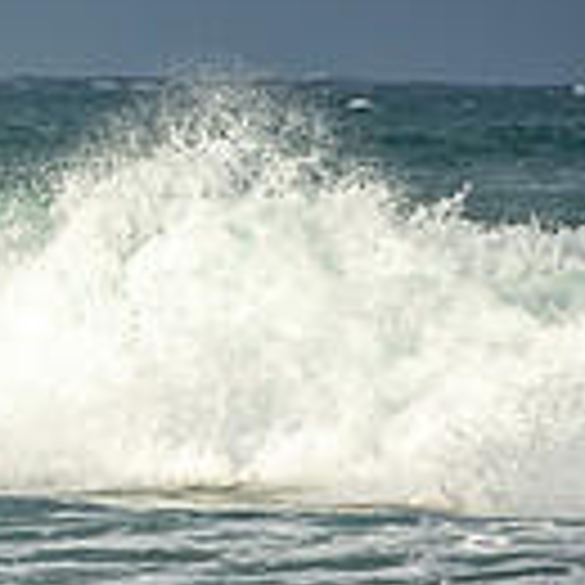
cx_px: -554
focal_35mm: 1141
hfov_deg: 1.5
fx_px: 21816
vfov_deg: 1.5
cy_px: 313
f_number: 5.6
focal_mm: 200
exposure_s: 1/640
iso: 200
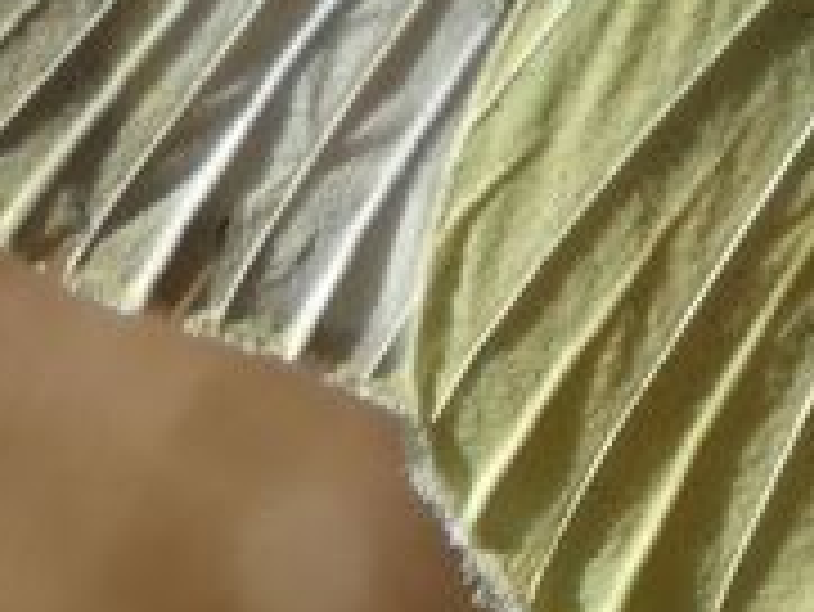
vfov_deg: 3.0
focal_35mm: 495
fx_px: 11648
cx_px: 1387
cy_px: -490
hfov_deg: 4.0
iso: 80
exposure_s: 1/250
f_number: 4.9
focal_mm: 18.8
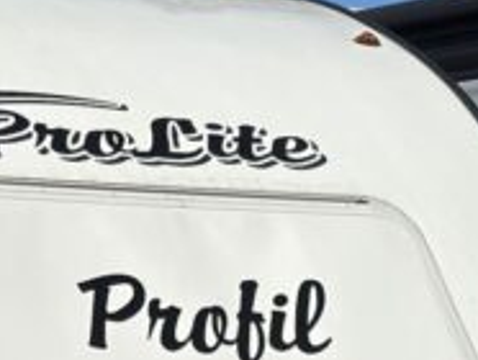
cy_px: 481
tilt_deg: -1.0
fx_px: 2738
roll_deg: -1.6
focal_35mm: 198
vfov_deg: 7.4
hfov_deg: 9.9
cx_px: -69
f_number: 1.78
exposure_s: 1/13699
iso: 80
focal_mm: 6.86
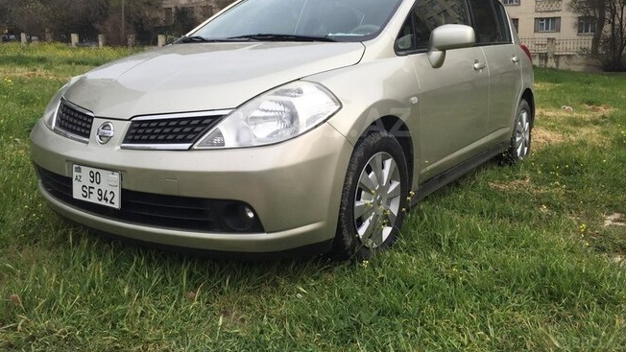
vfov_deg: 36.4
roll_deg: +0.6
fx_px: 531
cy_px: 122
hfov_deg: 61.0
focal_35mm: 32
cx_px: 313
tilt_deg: -7.2
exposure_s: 1/989
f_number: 2.2
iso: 32
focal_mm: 4.15
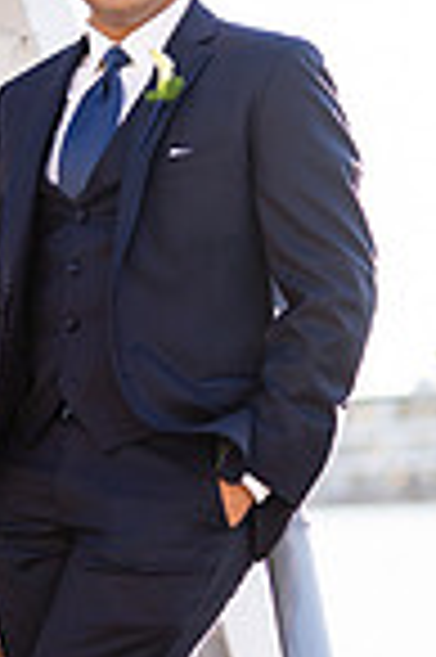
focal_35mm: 154
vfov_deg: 13.3
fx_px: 2804
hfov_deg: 8.9
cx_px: 40
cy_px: 346
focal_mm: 50
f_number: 1.4
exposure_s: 1/2000
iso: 160
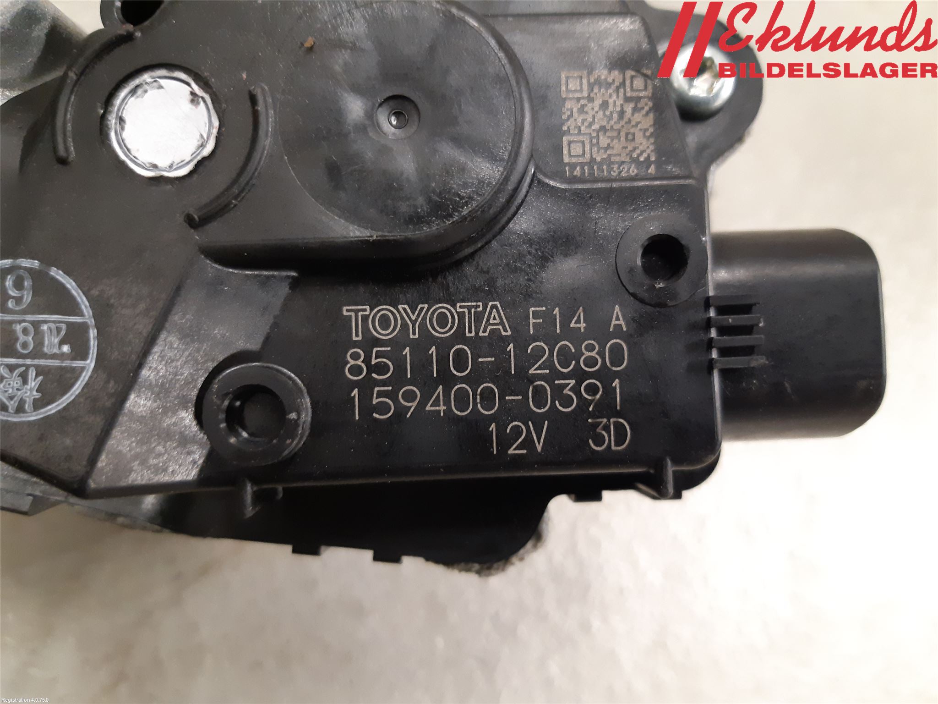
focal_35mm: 26
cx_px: 469
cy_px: 352
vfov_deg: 53.1
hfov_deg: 67.3
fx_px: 705
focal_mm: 3.93
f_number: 1.7
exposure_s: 1/25
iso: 250
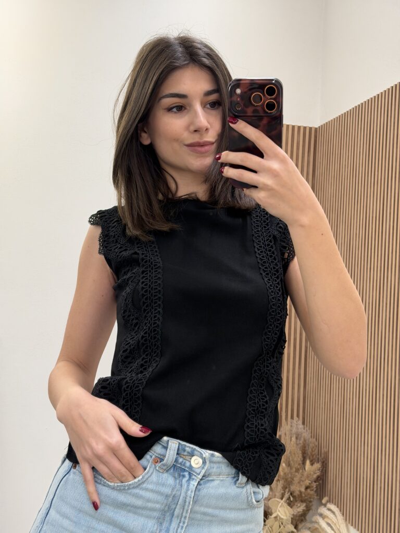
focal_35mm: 48
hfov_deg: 30.3
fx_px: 740
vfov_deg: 39.7
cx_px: 200
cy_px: 266
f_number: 1.78
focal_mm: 6.76
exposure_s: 1/50
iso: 80
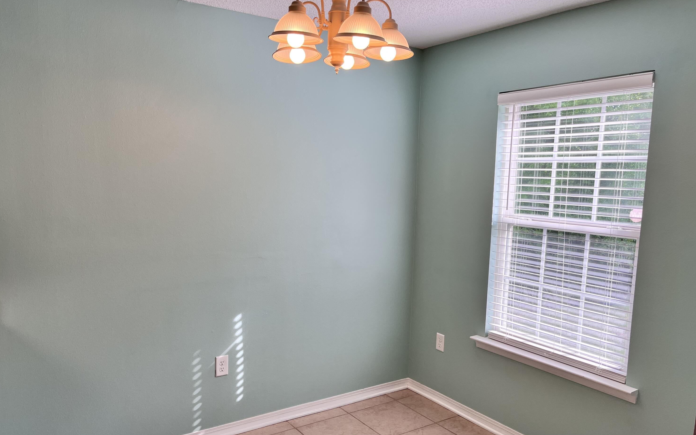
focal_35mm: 28
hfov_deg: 66.5
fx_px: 531
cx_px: 344
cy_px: 239
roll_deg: -1.2
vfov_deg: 44.5
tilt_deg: -8.3
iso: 50
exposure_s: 1/343
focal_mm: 5.1
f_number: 1.6
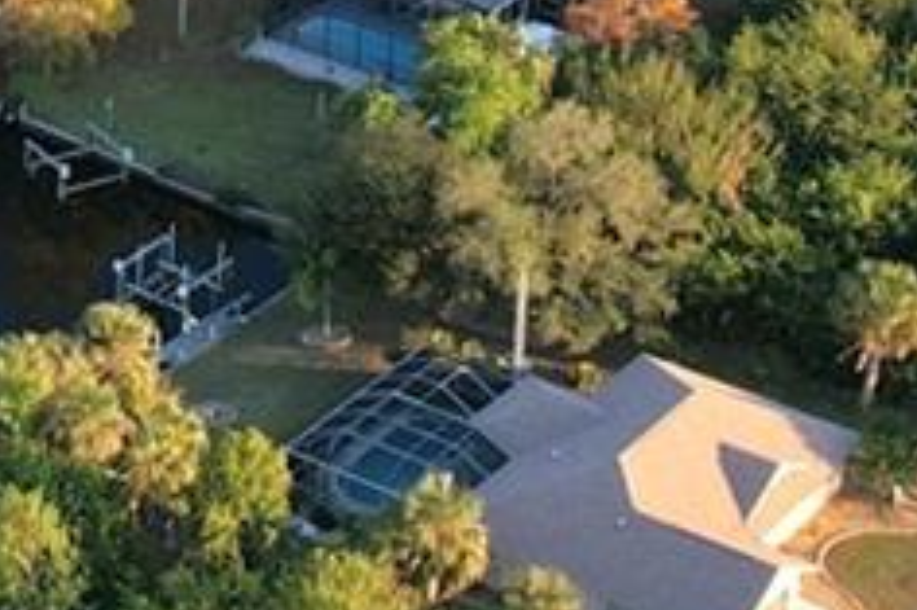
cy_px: -882
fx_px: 3793
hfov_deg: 13.5
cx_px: -70
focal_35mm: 149
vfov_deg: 8.4
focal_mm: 8.38
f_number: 2.8
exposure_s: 1/640
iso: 100
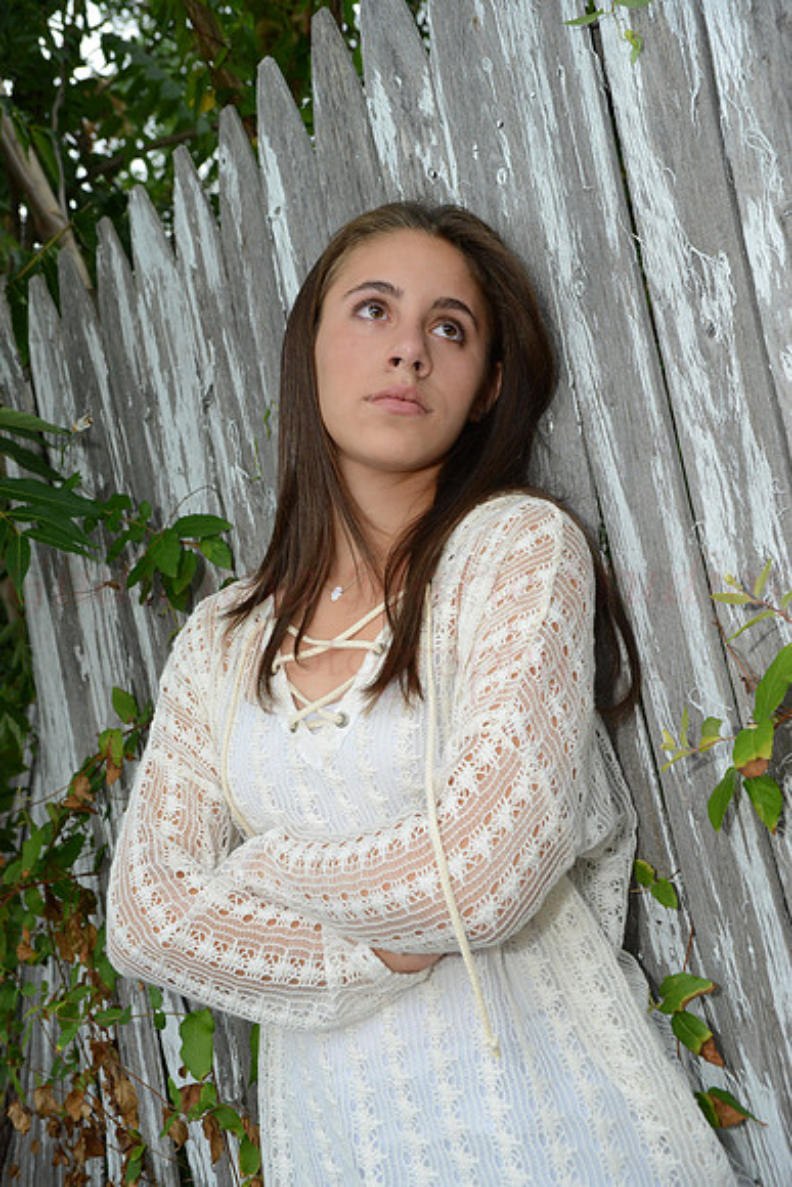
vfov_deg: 43.6
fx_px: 1484
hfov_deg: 29.9
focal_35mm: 45
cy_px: 594
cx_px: 396
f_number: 9
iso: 1600
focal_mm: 45
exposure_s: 1/125
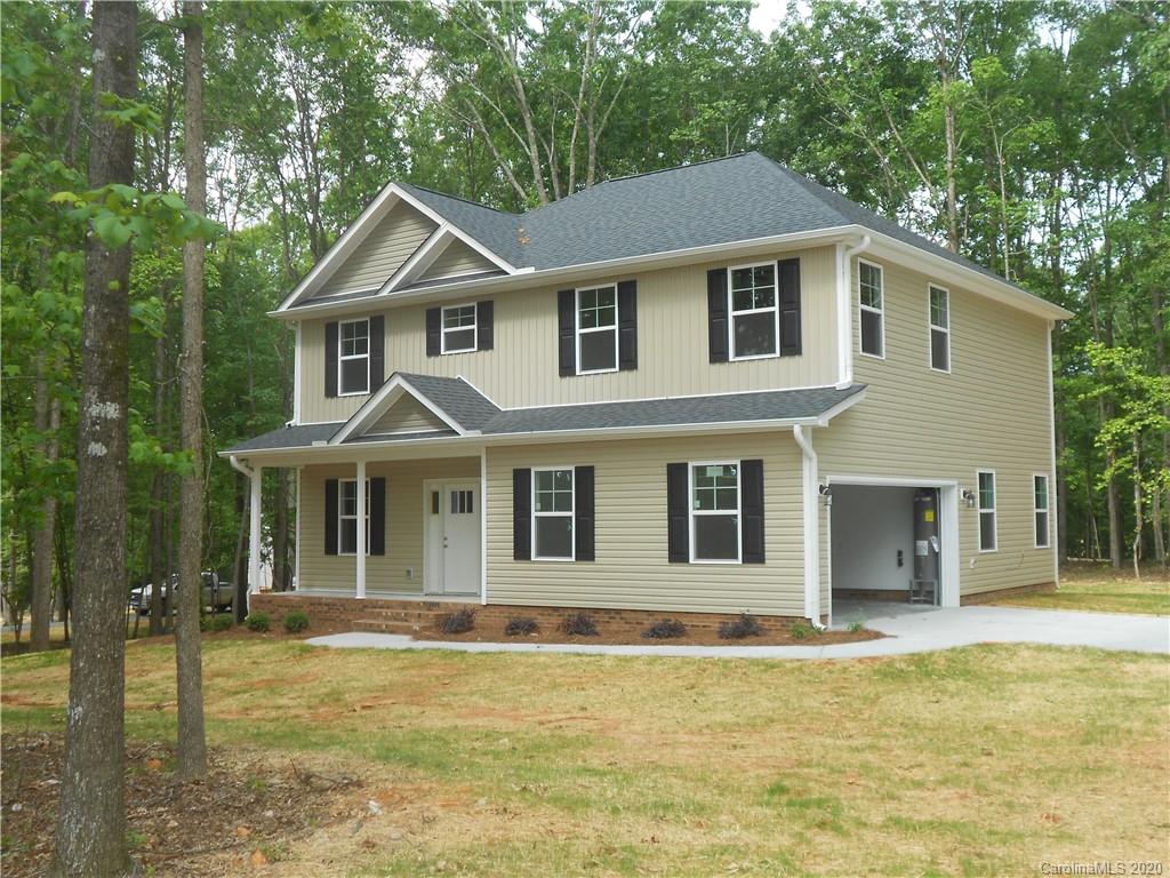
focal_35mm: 37
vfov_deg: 38.7
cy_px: 439
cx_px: 585
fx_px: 1251
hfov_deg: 50.1
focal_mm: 6.7
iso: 80
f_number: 3.9
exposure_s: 1/250
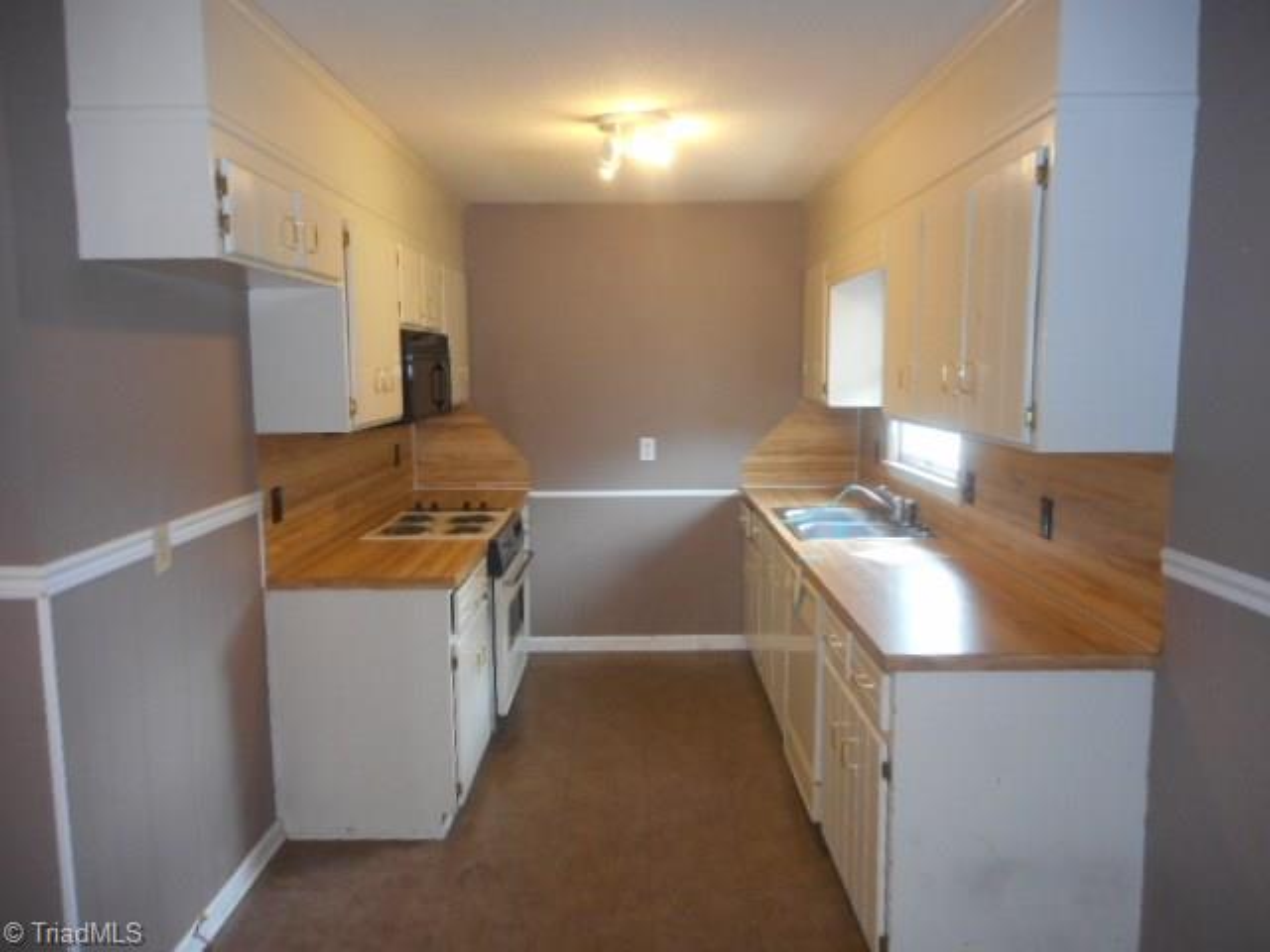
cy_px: 476
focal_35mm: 25
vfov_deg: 54.9
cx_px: 635
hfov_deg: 69.4
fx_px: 917
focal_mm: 4.5
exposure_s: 1/25
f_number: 3.7
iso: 320
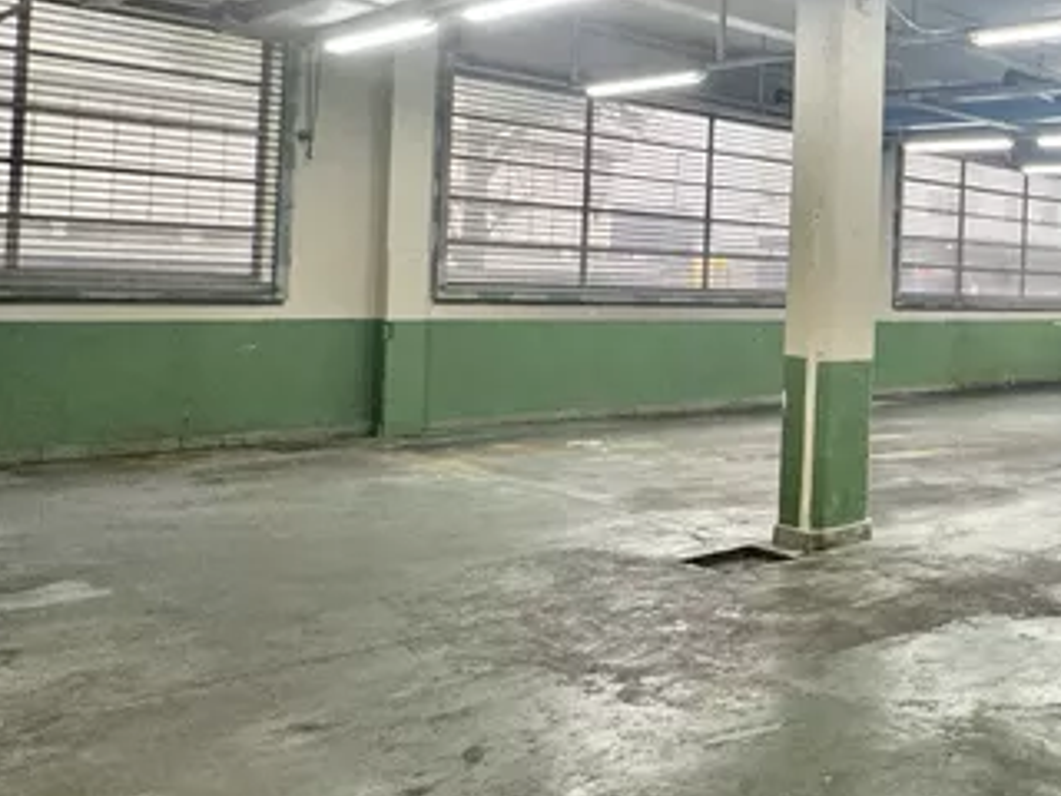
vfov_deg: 40.4
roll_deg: -2.0
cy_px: 289
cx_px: 1257
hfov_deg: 39.2
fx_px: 1073
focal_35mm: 35
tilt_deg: +0.1
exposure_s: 1/100
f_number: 2.2
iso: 200
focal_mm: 2.22
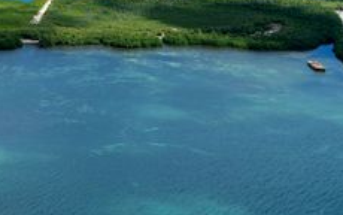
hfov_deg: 24.2
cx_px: 6
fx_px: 767
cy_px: 1
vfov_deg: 15.6
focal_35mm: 82
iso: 500
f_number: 9
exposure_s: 1/400
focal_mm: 37
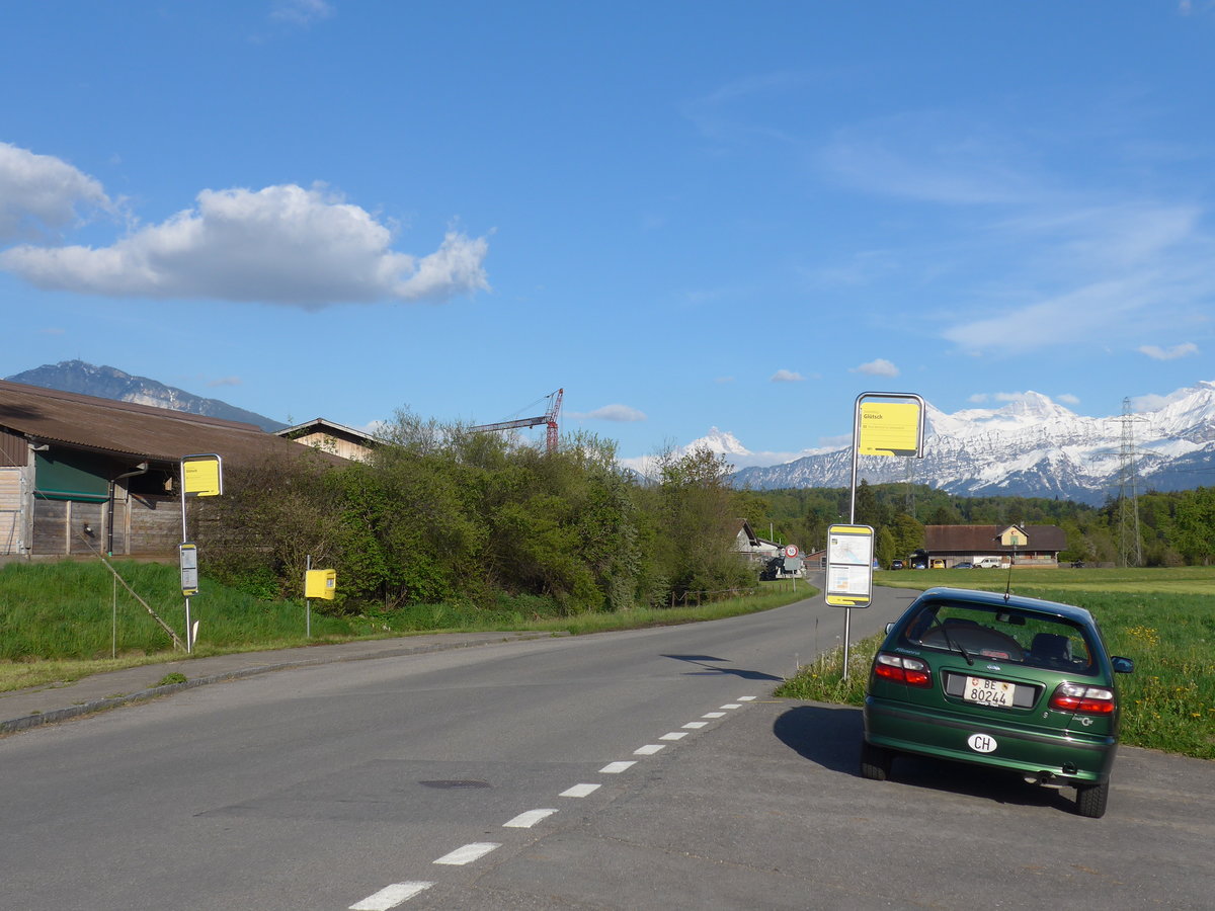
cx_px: 608
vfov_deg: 31.5
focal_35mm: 46
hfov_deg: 41.2
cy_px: 456
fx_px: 1615
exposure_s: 1/1600
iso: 80
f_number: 3.2
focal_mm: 9.5
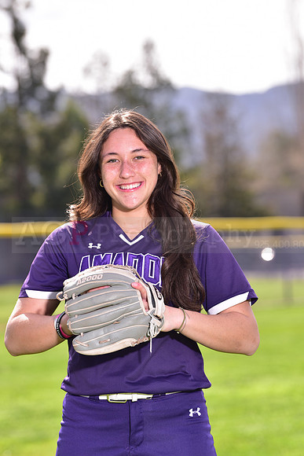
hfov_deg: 8.3
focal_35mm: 165
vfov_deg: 12.4
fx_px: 2089
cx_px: 152
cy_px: 228
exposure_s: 1/250
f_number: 5
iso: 80
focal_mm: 165
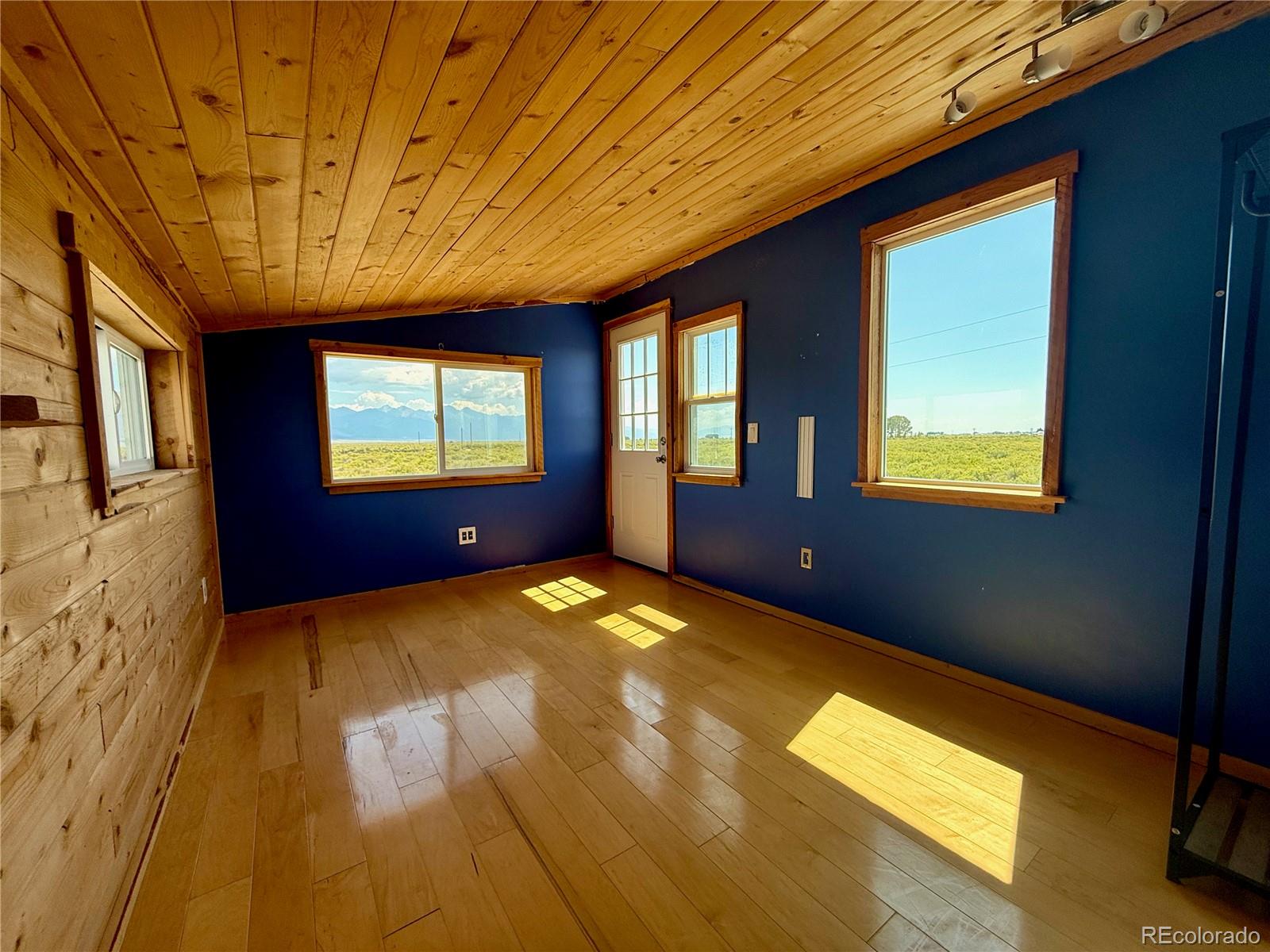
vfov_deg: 85.7
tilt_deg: -4.8
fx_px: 514
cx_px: 635
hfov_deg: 102.1
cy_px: 476
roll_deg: +0.9
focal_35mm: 14
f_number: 2.2
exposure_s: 1/518
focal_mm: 2.22
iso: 64
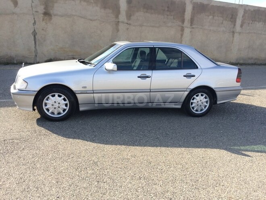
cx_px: 133
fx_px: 223
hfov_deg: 61.7
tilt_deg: -17.8
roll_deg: -2.3
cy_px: 100
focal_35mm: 29
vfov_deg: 48.2
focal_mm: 4.15
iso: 32
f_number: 2.2
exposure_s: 1/695
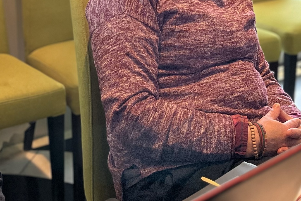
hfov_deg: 24.7
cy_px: -64
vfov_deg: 15.8
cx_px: 171
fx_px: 685
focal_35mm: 82
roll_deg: -0.4
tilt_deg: -10.2
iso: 100
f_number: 1.6
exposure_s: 1/100
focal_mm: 5.1
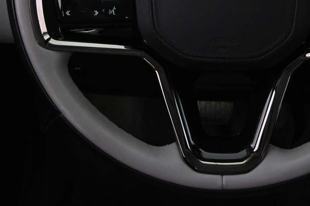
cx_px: 213
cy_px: -10
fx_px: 585
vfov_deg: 19.3
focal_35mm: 68
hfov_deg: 29.4
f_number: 3.8
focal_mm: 20
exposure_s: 1/30
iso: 2800
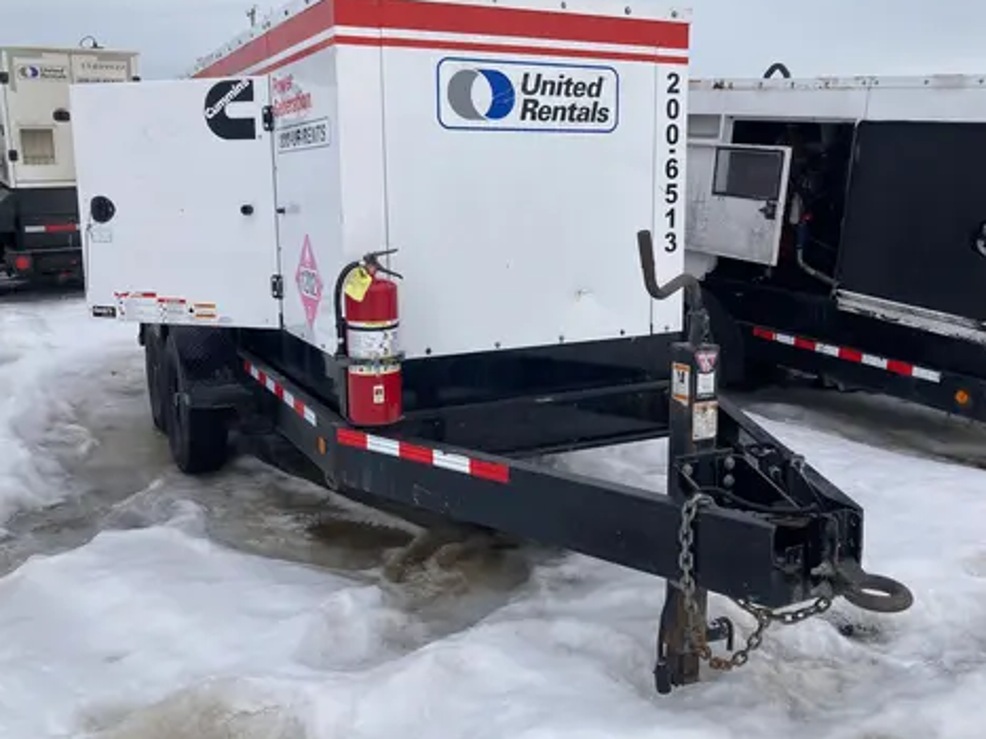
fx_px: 940
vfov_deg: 42.9
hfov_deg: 55.4
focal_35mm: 33
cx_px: 505
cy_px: 341
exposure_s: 1/941
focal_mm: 3.99
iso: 20
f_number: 1.8
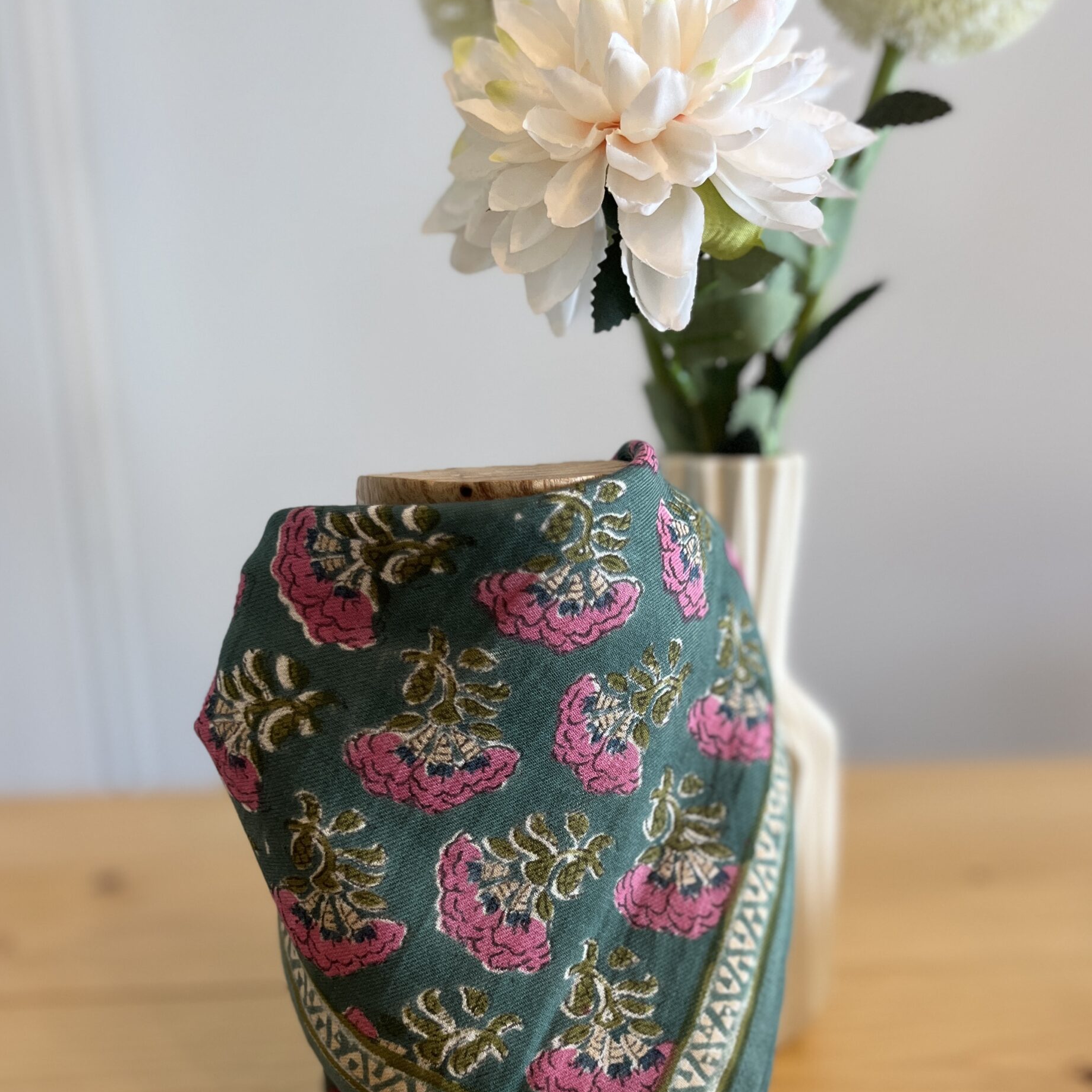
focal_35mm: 36
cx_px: 594
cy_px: 727
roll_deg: +1.0
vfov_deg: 45.4
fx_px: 1285
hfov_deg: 46.0
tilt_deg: -17.6
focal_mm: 5.1
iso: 125
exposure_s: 1/100
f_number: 1.6
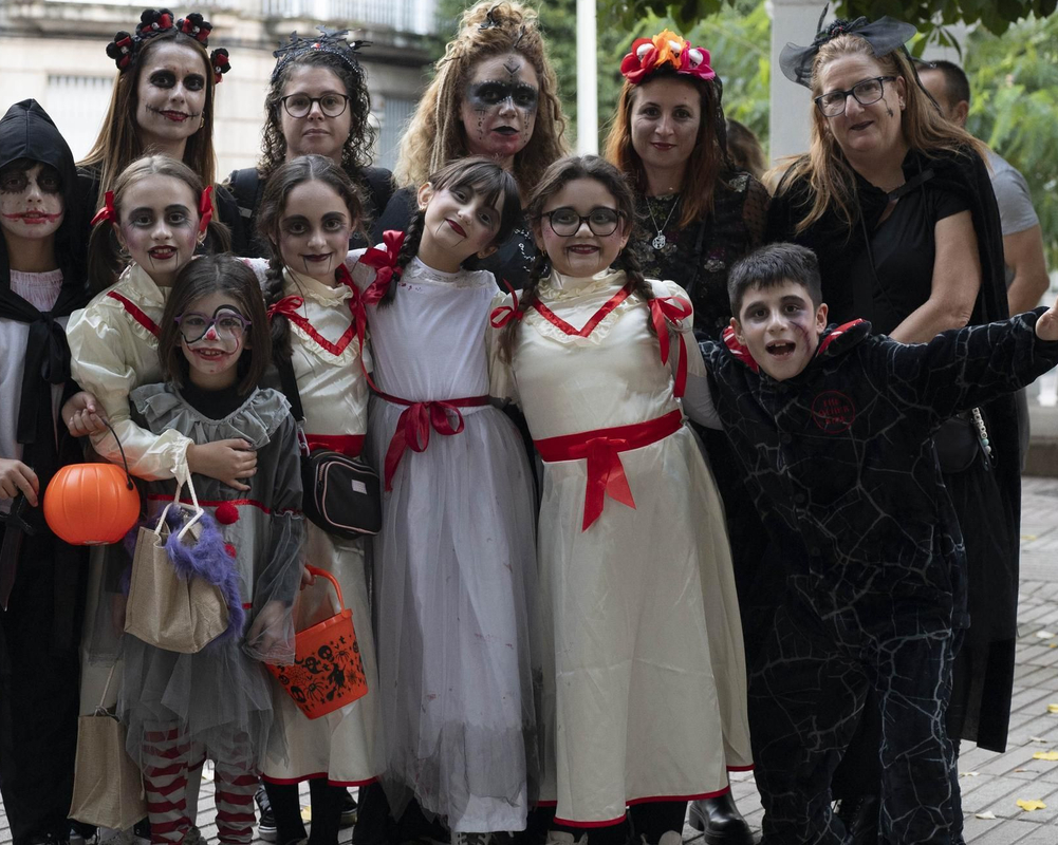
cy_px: 388
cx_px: 494
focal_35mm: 75
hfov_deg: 25.4
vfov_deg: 20.4
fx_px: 2348
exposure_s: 1/250
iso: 2500
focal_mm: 50
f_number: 4
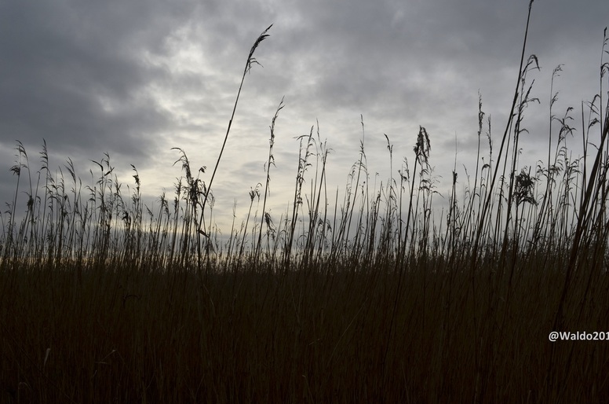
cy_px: 208
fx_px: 574
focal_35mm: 34
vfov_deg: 38.7
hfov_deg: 55.9
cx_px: 308
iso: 100
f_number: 10
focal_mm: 22
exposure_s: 1/400
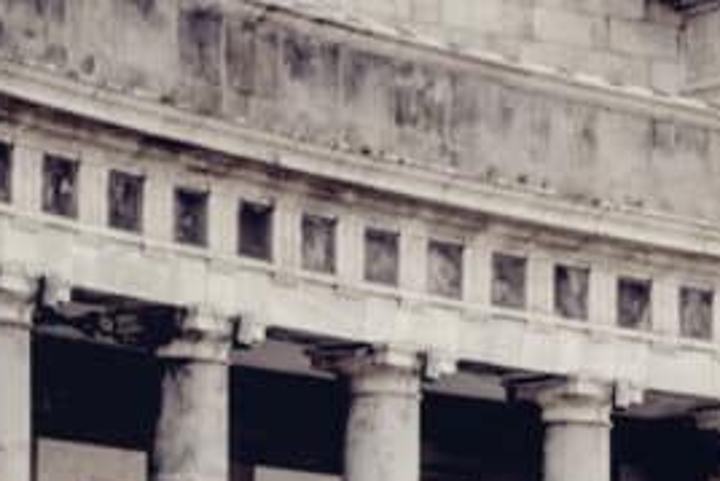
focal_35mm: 263
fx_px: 5263
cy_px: 674
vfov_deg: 5.2
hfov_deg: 7.6
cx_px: 1212
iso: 125
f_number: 6.3
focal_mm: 55
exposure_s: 1/160
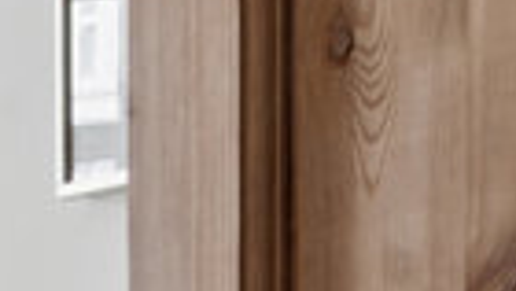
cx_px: -752
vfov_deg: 11.1
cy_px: 341
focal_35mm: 108
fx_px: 1479
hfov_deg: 13.7
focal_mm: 12
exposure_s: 1/8
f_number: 10
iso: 200
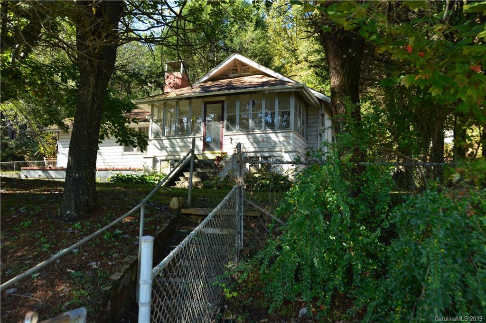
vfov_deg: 39.9
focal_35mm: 33
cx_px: 243
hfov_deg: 57.2
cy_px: 162
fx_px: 445
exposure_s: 1/125
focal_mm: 22
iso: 200
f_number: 5.6
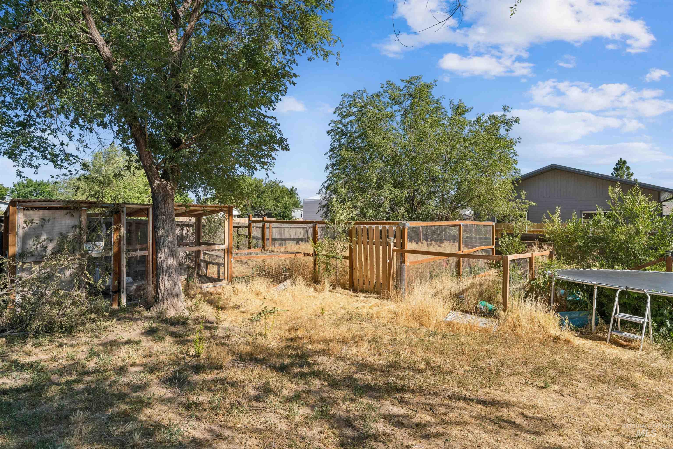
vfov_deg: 63.5
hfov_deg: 85.7
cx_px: 336
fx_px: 363
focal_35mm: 19
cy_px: 224
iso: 400
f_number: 13
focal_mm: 19.4
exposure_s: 1/250
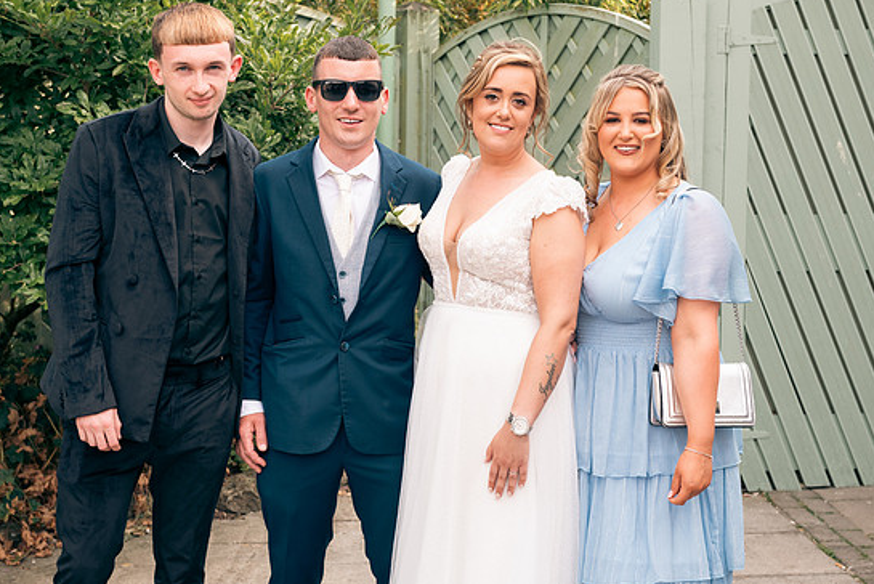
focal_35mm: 66
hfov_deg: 30.5
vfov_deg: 20.6
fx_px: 1603
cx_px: 444
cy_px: 277
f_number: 6.3
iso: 160
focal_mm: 62
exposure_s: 1/160
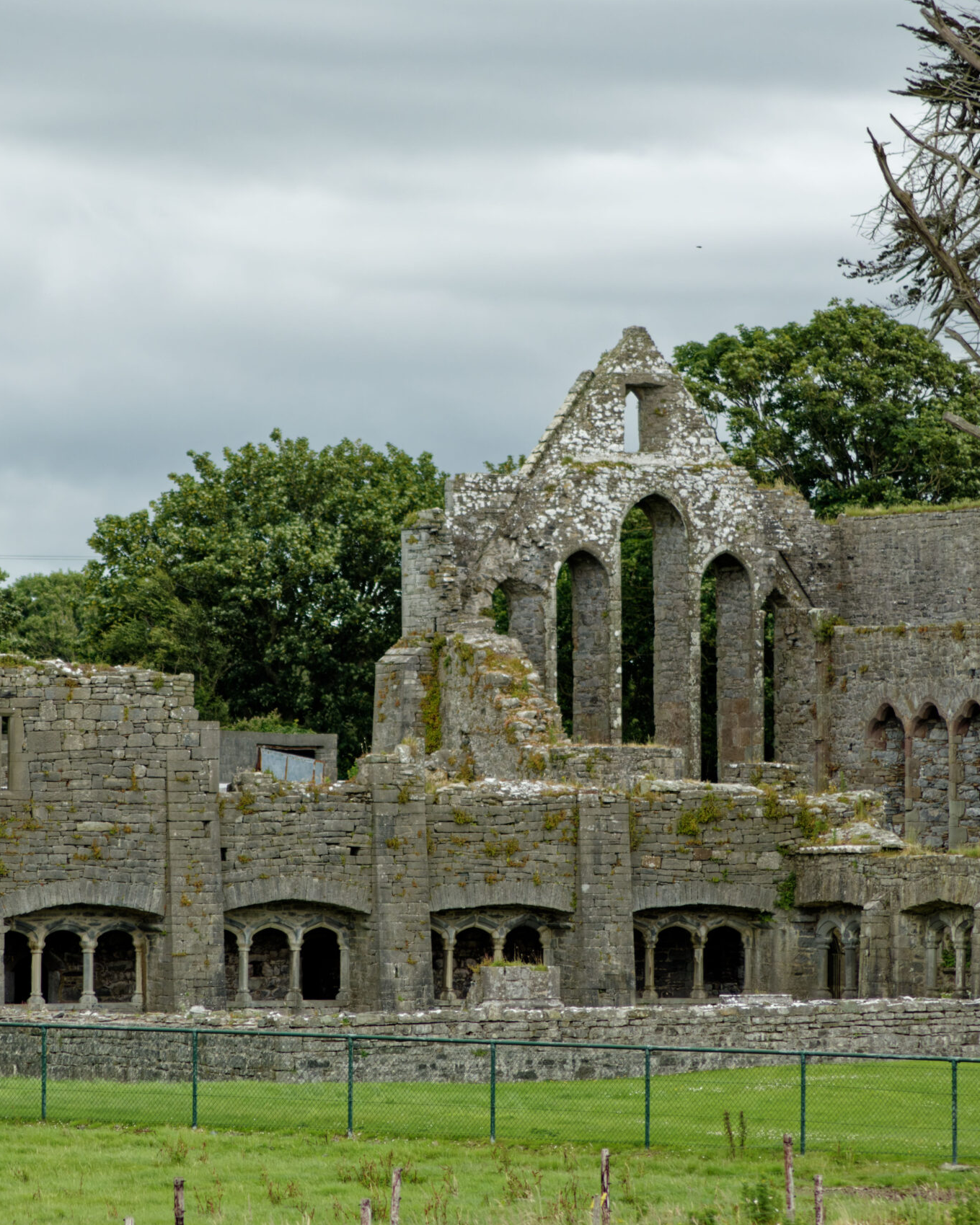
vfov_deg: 5.9
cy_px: 614
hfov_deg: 4.7
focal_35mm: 329
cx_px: 397
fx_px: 11918
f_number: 5.6
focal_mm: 155
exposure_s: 1/2000
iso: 800
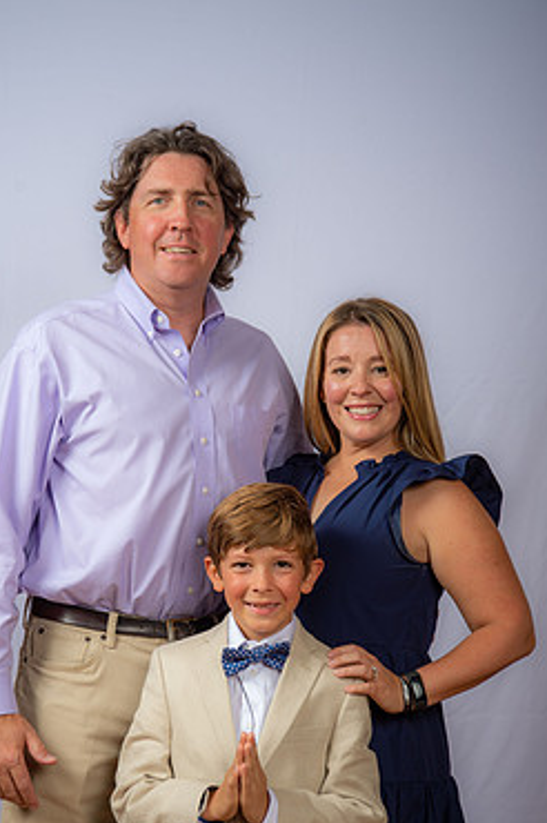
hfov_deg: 17.2
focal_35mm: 79
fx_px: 1804
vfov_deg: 25.6
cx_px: 237
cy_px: 494
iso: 250
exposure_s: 1/160
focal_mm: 65
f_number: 6.3
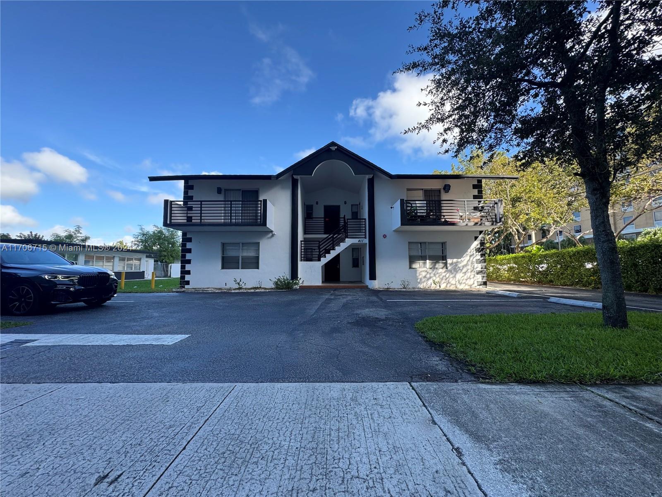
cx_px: 331
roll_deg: +0.6
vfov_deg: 85.7
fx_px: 268
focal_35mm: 14
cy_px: 248
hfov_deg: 102.1
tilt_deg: +2.6
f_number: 2.2
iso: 40
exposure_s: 1/278
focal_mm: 2.22
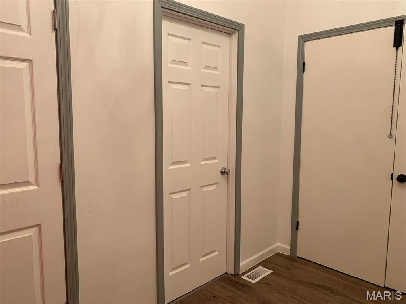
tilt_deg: -9.0
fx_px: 305
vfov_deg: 53.1
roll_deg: -0.6
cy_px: 152
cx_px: 203
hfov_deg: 67.3
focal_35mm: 26
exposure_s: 1/60
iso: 80
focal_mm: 4.25
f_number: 1.8
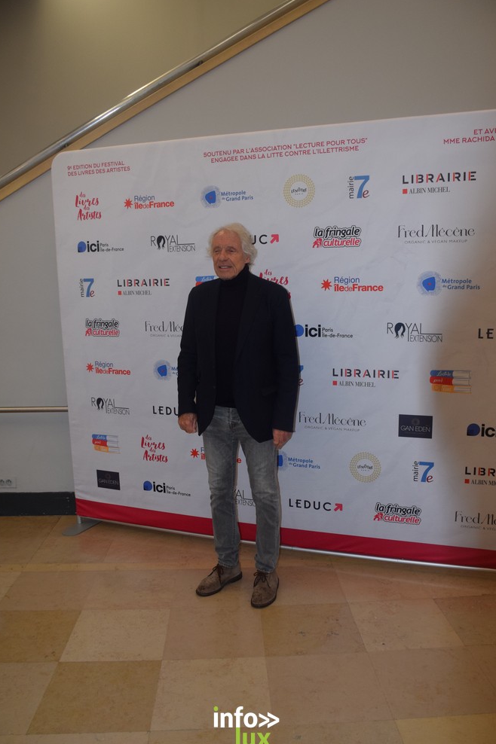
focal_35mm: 28
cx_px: 247
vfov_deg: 65.5
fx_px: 579
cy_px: 383
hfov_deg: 46.4
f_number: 4.5
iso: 800
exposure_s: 1/80
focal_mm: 18
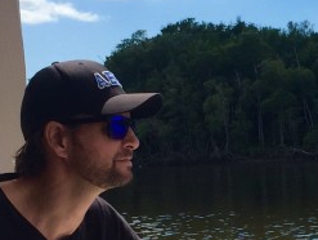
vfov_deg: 12.2
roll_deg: +2.4
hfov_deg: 15.8
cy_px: 236
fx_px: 1104
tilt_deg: -5.5
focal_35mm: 120
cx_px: 368
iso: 32
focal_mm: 4.15
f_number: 2.2
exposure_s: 1/2639
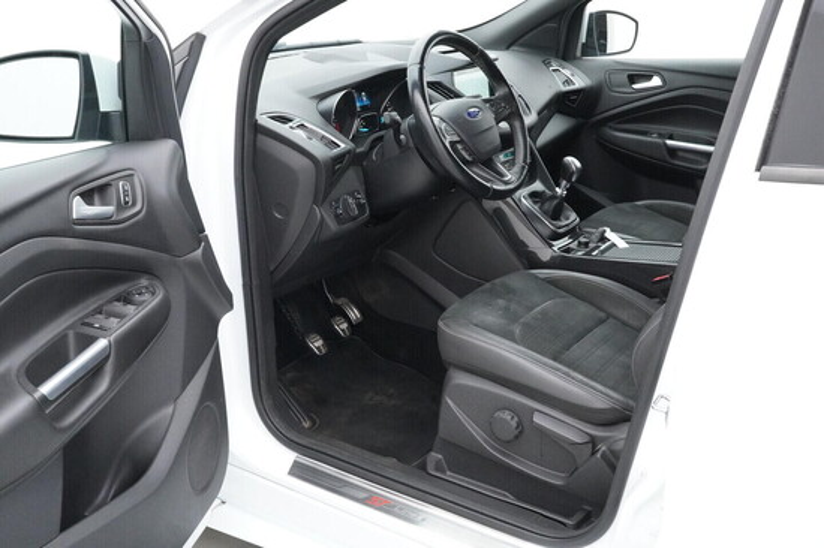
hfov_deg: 53.2
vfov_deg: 36.8
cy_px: 274
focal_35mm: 36
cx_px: 412
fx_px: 823
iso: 5000
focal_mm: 24
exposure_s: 1/80
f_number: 11
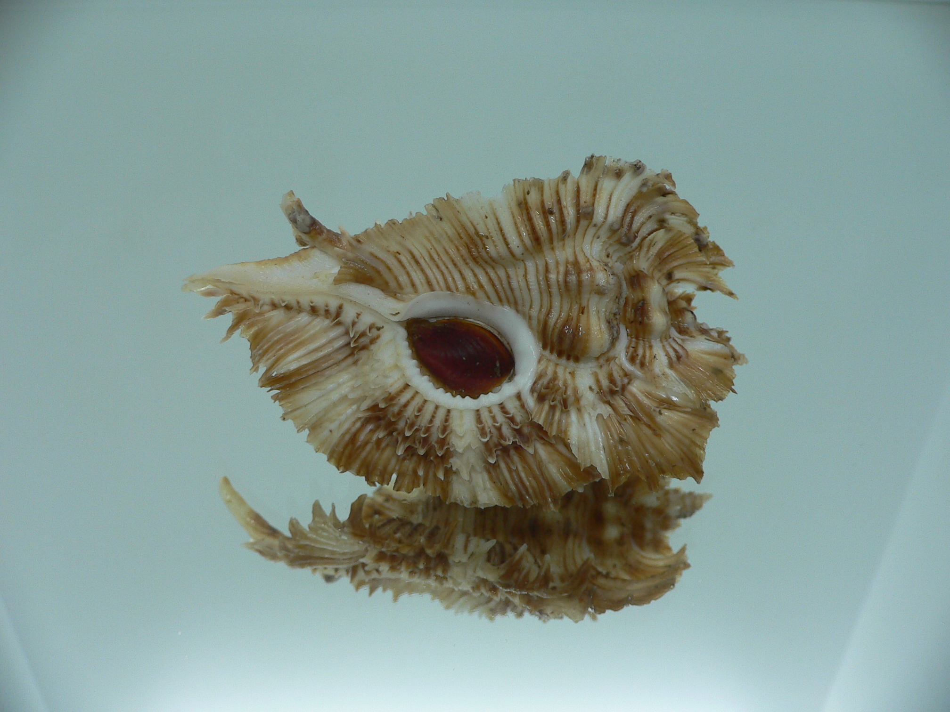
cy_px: 356
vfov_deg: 40.7
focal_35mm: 35
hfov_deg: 52.6
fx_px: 961
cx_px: 475
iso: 80
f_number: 2.8
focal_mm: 4.6
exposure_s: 1/60
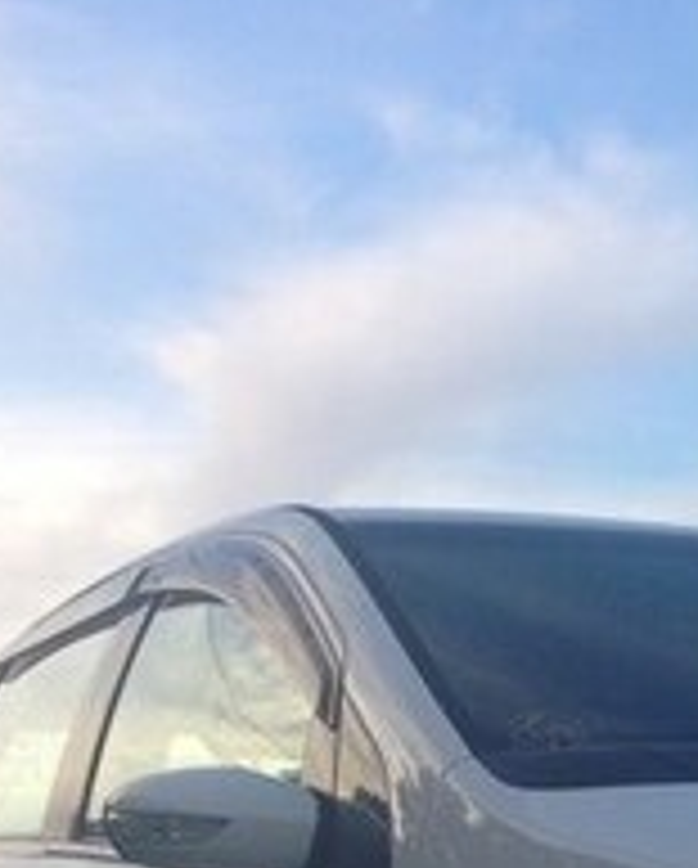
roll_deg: +0.4
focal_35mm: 110
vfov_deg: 16.8
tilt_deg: +1.3
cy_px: 1001
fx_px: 2834
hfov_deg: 13.2
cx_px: 1094
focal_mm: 4.12
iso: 50
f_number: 2.4
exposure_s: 1/193
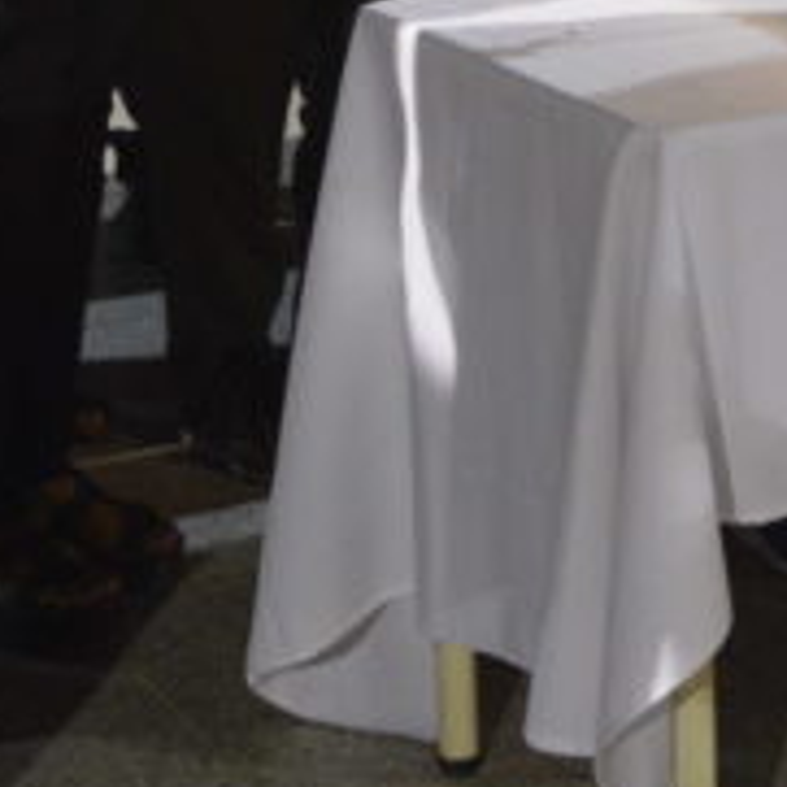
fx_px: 3344
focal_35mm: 130
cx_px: 665
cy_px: -276
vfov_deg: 12.9
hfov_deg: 13.3
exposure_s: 1/15
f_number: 3.5
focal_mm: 18
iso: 1100
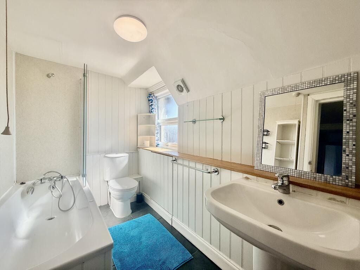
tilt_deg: -0.8
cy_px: 135
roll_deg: -0.4
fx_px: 146
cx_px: 180
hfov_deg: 102.1
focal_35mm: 14
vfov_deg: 85.7
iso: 64
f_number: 2.2
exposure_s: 1/390
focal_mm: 2.22
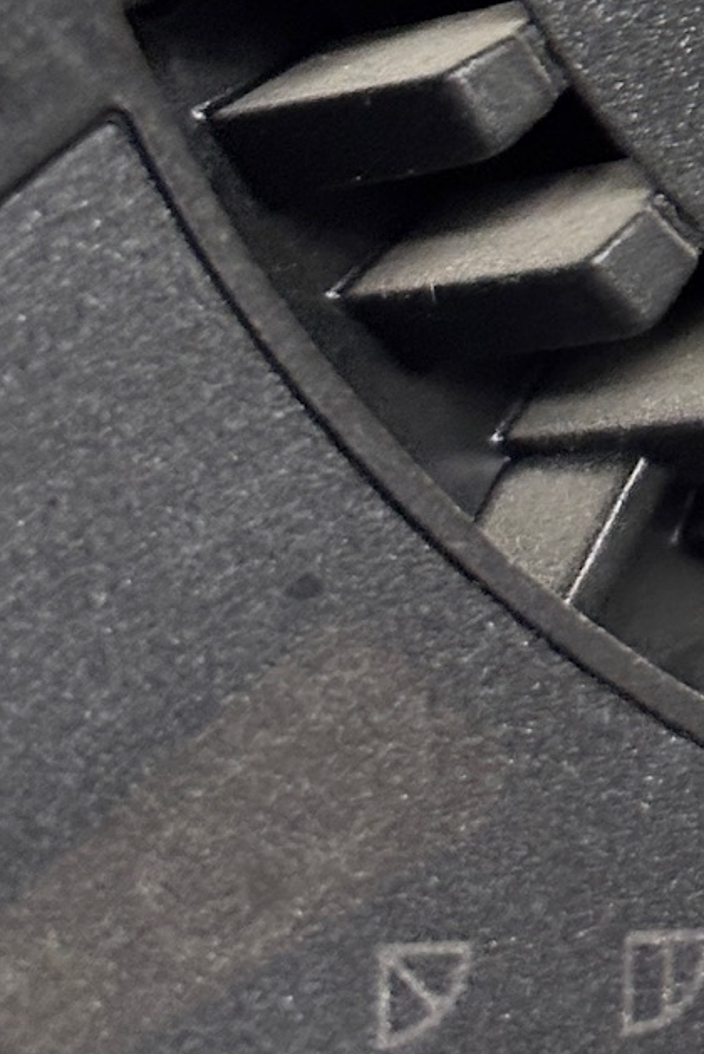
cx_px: 1163
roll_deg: +3.1
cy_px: -558
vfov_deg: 11.2
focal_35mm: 176
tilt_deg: +10.4
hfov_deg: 7.6
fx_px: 5157
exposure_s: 1/33
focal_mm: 5.96
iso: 160
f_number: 1.6
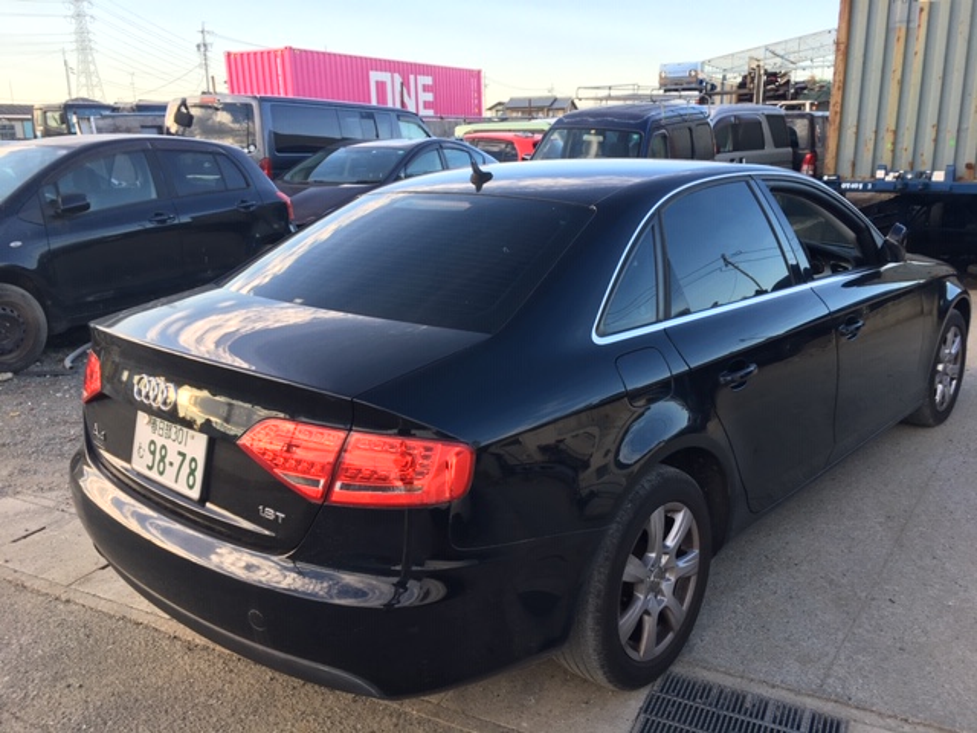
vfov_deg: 48.2
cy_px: 366
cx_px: 488
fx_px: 818
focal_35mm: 29
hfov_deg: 61.7
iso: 25
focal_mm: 4.15
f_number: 2.2
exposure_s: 1/120
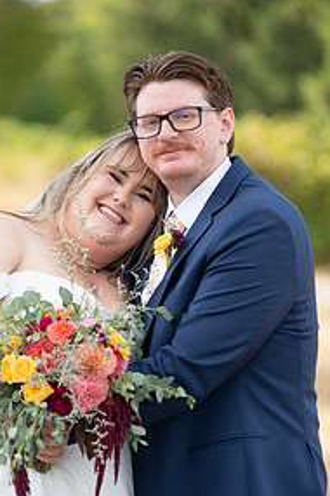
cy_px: 306
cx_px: 106
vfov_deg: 9.8
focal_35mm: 210
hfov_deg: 6.5
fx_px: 2887
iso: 250
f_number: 2.8
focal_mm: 133
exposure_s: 1/1000
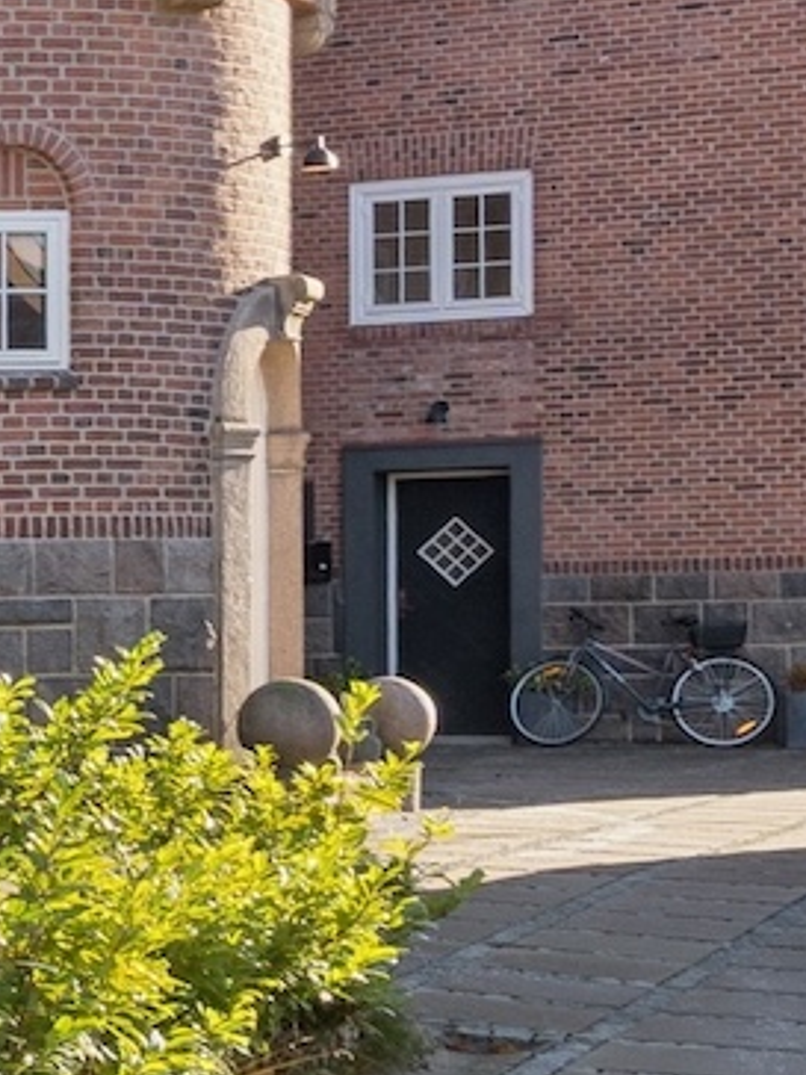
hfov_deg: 9.8
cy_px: -390
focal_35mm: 118
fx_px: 3650
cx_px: -1571
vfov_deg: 15.8
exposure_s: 1/80
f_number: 8
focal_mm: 16.5
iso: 200
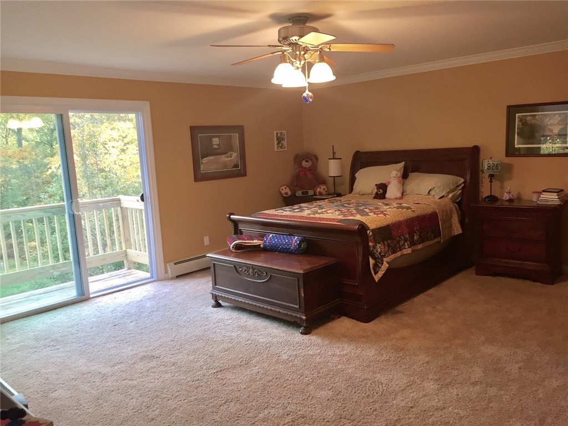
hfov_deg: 61.7
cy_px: 213
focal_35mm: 29
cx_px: 284
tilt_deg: -8.0
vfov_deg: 48.2
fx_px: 476
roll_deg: +2.7
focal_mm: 4.15
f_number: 2.2
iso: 64
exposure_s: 1/30
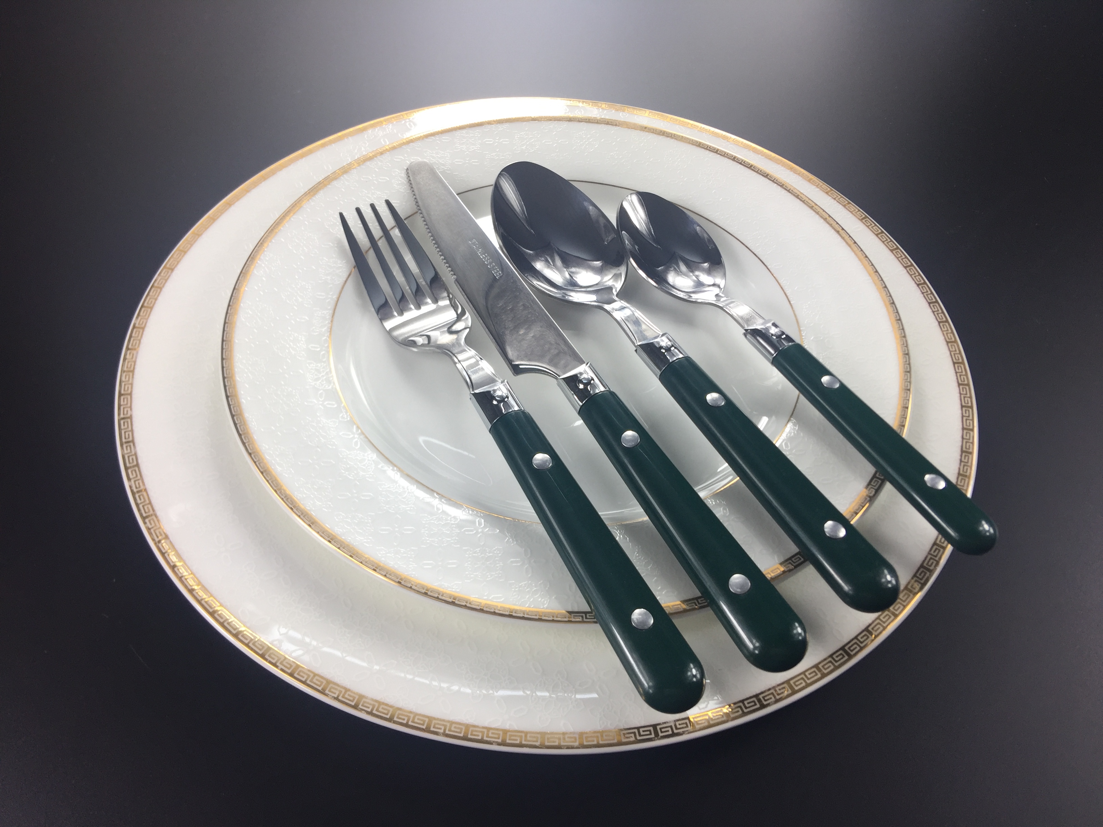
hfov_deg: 61.7
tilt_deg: -51.9
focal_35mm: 29
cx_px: 552
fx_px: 924
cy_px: 414
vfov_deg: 48.2
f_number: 2.2
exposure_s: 1/124
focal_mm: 4.15
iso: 32
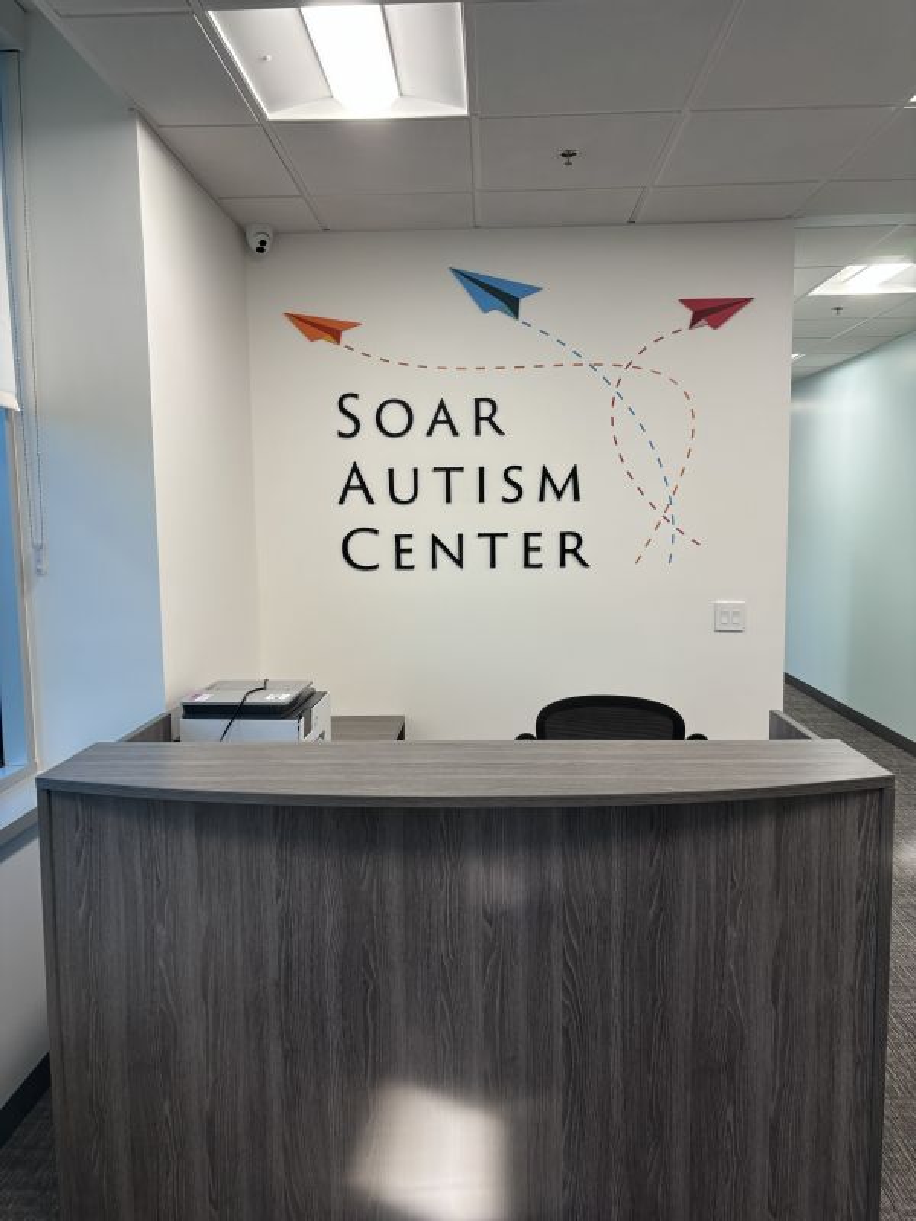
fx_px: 917
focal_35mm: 26
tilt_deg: -6.5
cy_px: 610
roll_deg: +0.0
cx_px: 458
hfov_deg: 53.1
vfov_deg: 67.3
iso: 80
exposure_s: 1/121
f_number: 1.6
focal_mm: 5.96
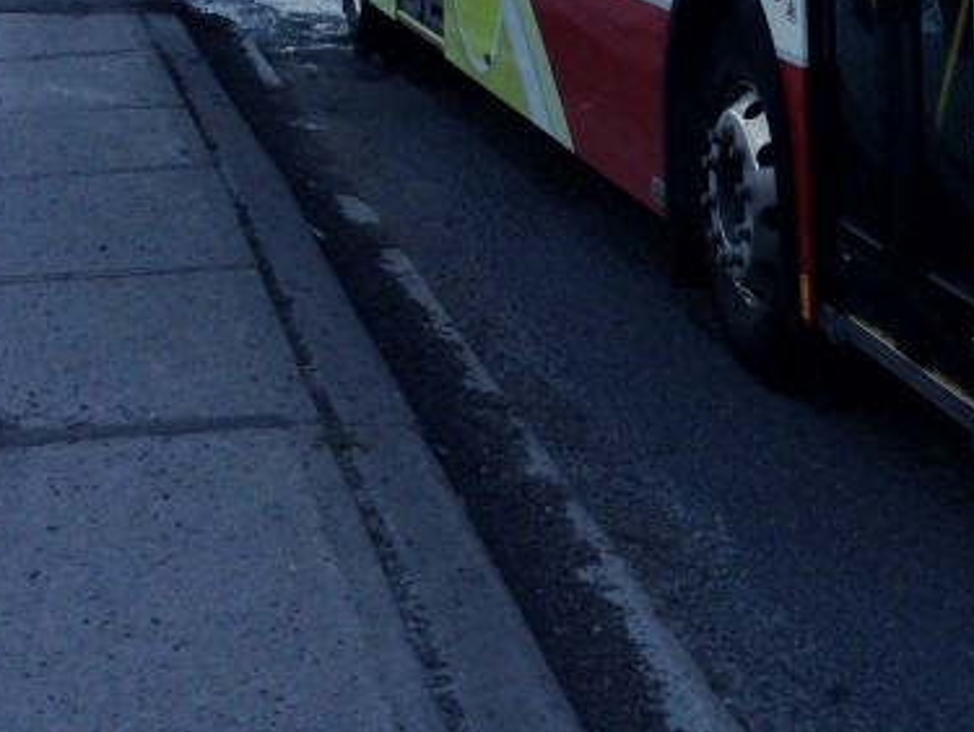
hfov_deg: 20.9
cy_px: -117
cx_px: 1003
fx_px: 2535
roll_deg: -2.8
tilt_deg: -4.2
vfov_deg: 15.9
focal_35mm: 90
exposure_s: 1/638
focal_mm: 4.12
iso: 50
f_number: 2.4
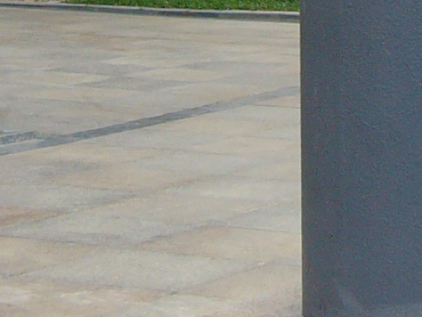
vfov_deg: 8.5
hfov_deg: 11.3
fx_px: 2074
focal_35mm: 170
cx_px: 548
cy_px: -173
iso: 100
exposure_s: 1/200
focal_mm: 5.8
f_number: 5.6
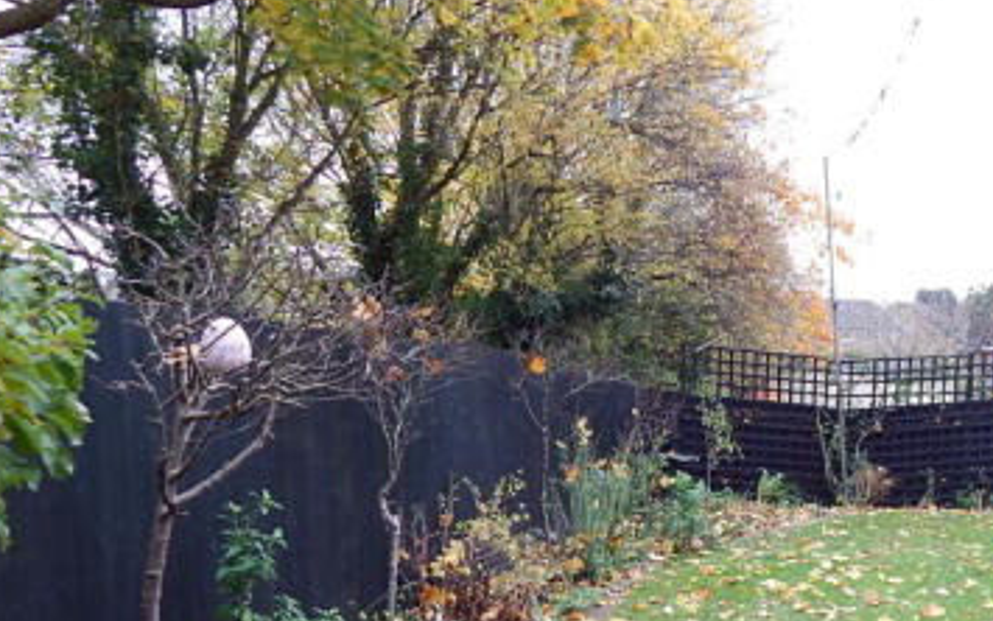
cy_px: 455
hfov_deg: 47.6
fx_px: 1083
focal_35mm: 40
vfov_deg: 31.5
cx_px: 731
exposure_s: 1/40
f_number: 3
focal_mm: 4
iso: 125
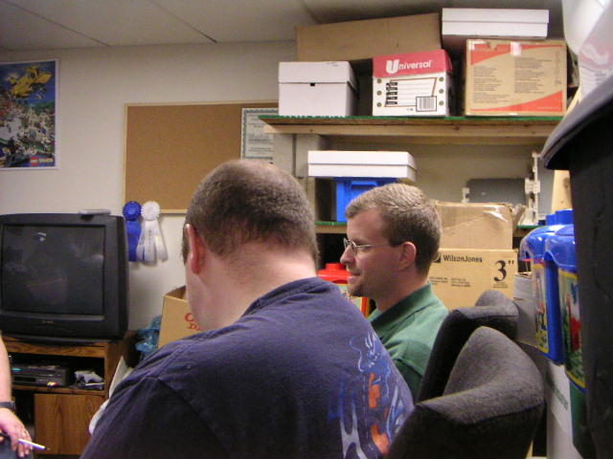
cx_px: 306
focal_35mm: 40
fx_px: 708
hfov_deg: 46.8
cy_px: 230
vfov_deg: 36.0
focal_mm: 5.3
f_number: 2.9
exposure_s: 1/45
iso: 400
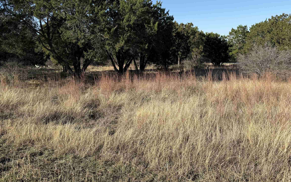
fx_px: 270
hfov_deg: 56.7
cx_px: 146
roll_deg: +1.4
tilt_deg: -2.7
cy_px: 62
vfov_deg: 36.9
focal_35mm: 34
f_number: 1.78
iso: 80
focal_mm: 6.76
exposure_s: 1/3425
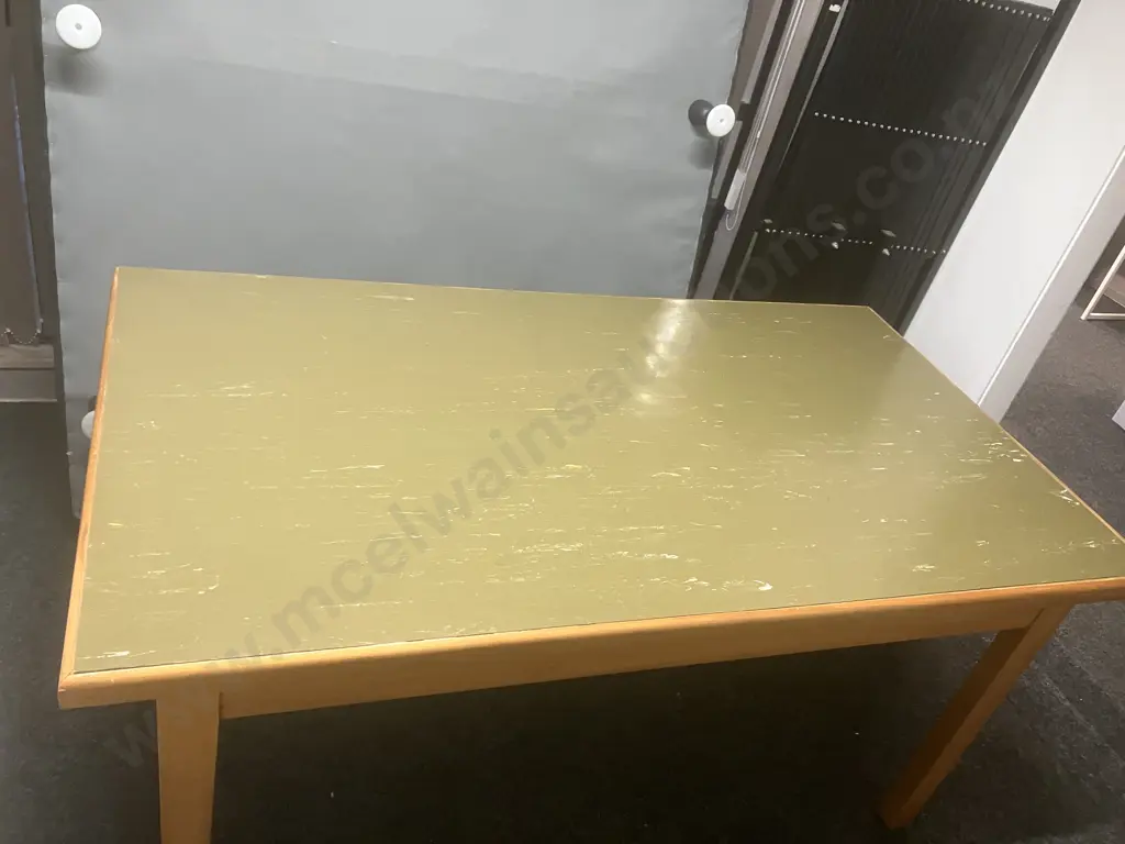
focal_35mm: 28
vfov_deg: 49.7
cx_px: 562
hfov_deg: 63.4
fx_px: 910
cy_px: 422
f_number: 1.8
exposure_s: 1/50
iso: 320
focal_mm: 3.99
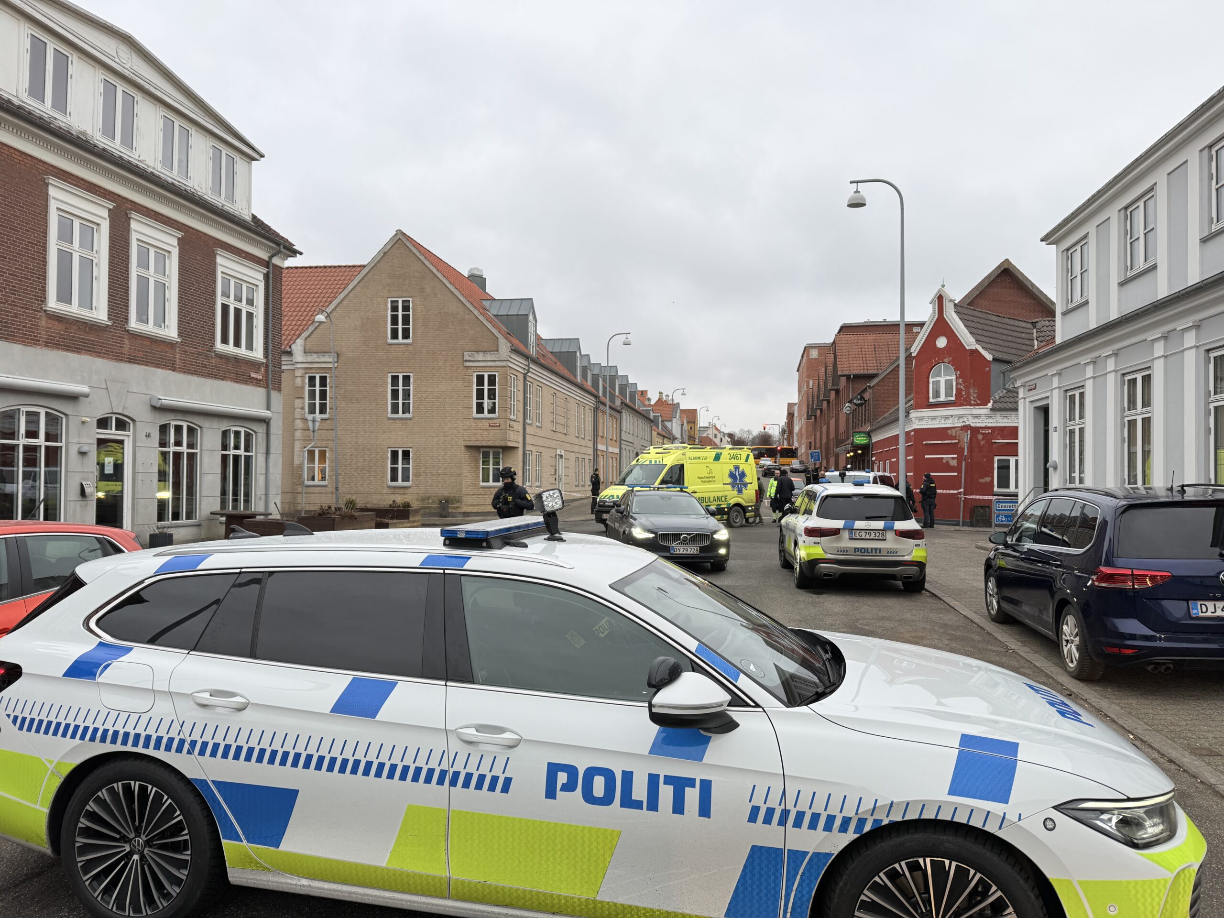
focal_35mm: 24
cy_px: 459
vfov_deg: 56.8
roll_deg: -0.3
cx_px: 612
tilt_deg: +0.8
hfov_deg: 71.6
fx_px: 849
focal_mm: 6.76
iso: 64
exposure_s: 1/121
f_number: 1.78
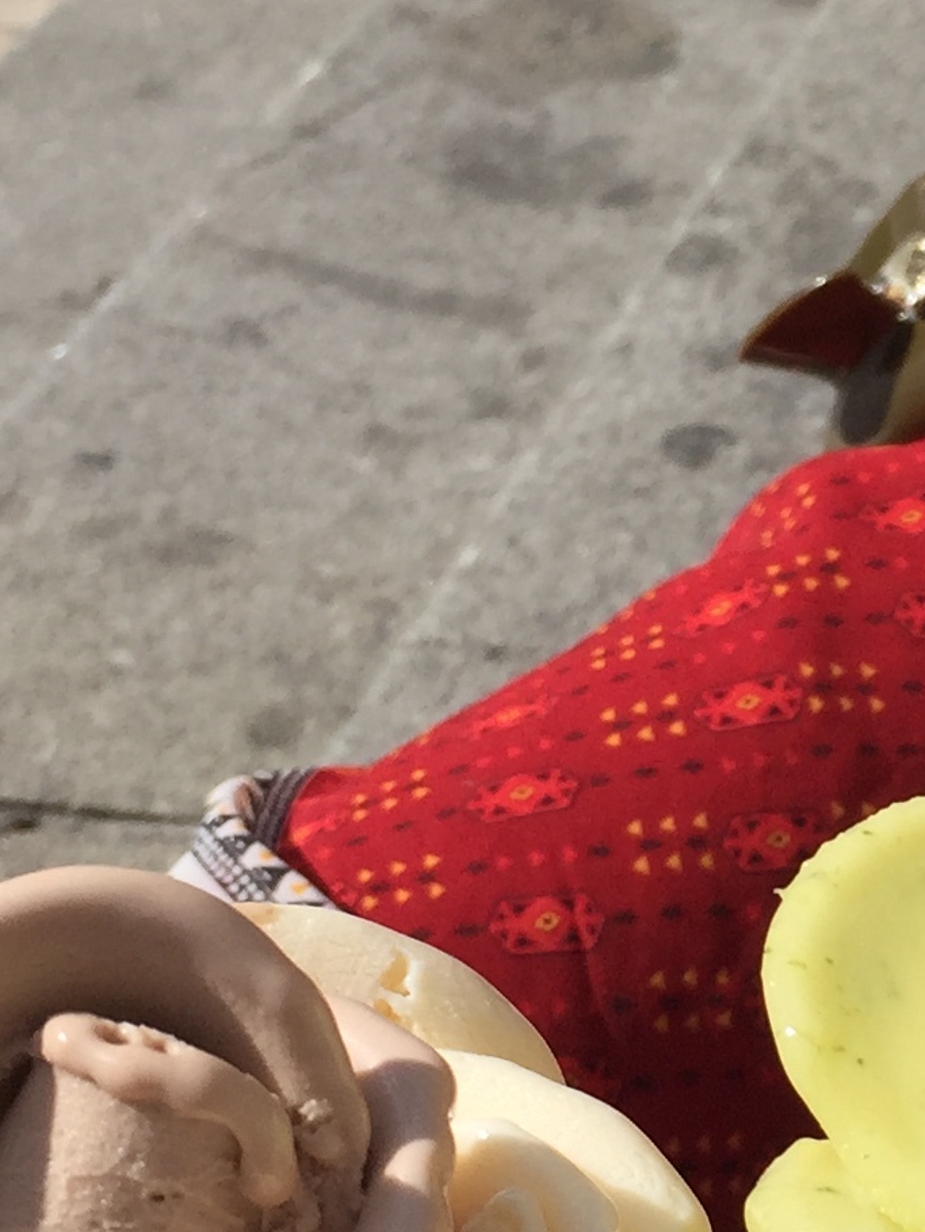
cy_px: 705
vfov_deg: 18.9
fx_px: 3704
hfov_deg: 13.8
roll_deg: +4.0
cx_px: 1143
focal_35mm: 104
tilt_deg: -36.2
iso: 32
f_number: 2.2
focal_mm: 4.15
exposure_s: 1/3597
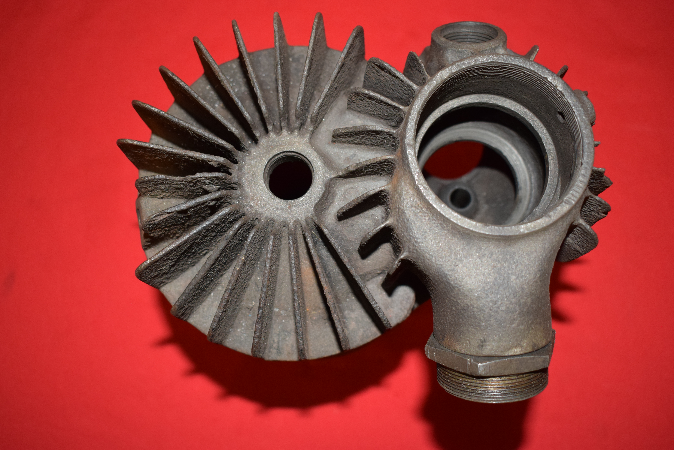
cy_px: 225
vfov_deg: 34.2
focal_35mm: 39
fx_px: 730
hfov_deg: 49.5
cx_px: 337
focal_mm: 26
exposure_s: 1/160
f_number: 5
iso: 1250
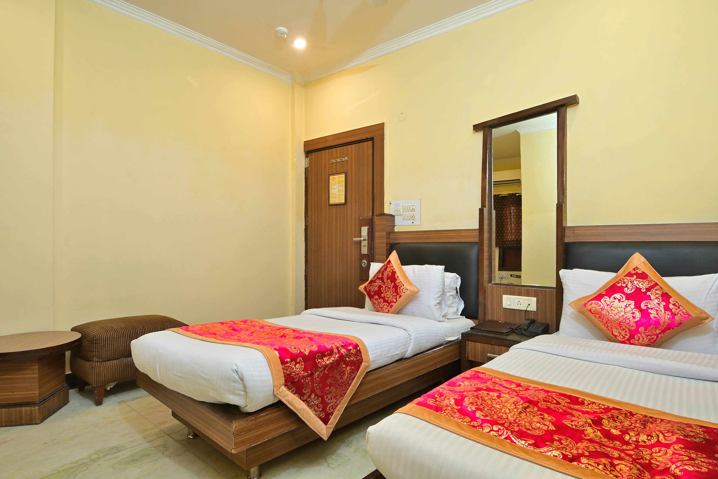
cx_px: 359
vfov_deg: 67.4
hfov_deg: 90.0
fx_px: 359
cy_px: 240
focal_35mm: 18
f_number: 13
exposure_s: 1/3
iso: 400
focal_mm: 12
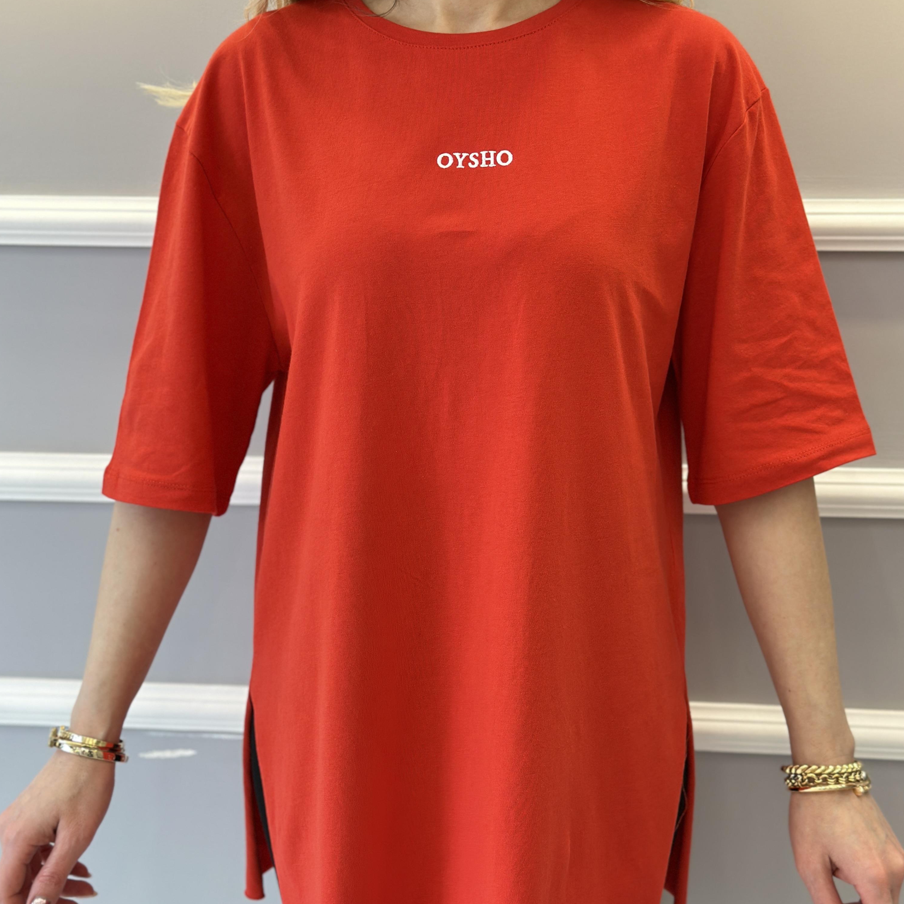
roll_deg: +0.1
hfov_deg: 30.0
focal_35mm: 57
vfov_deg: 30.0
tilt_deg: -10.9
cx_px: 452
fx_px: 1684
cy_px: 464
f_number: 1.78
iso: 100
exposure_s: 1/100
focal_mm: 6.86
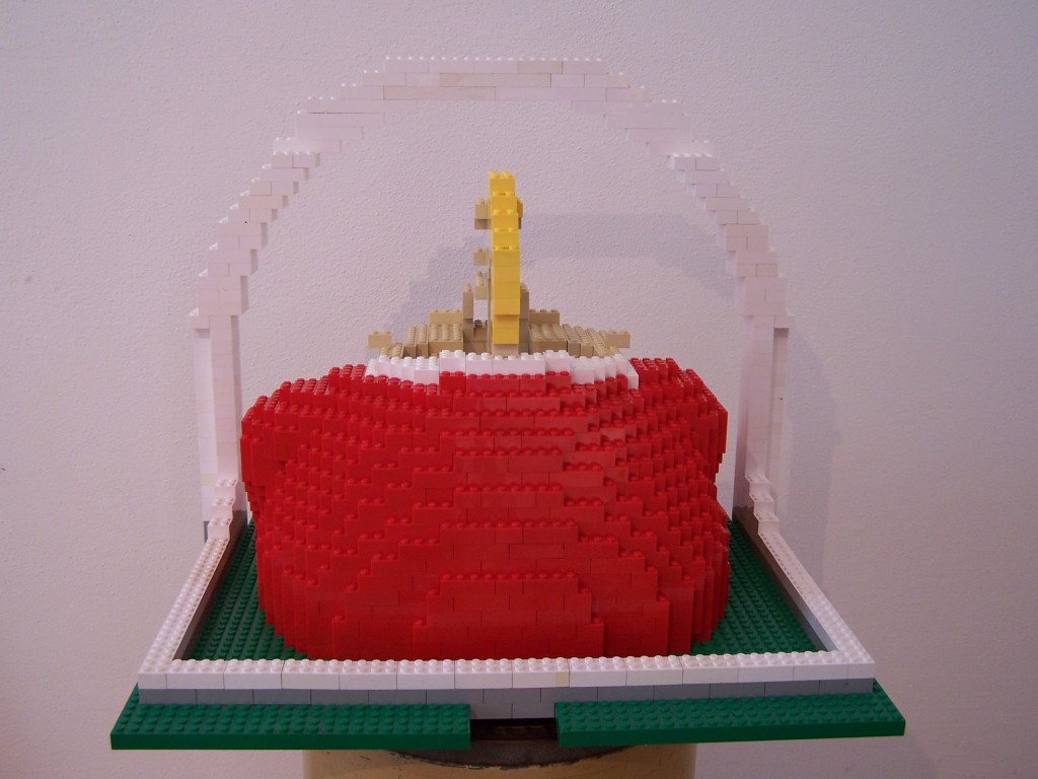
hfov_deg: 49.0
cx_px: 519
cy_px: 390
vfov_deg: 37.7
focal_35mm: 38
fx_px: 1139
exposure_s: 1/10
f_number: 2.8
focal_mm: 6.3
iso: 80
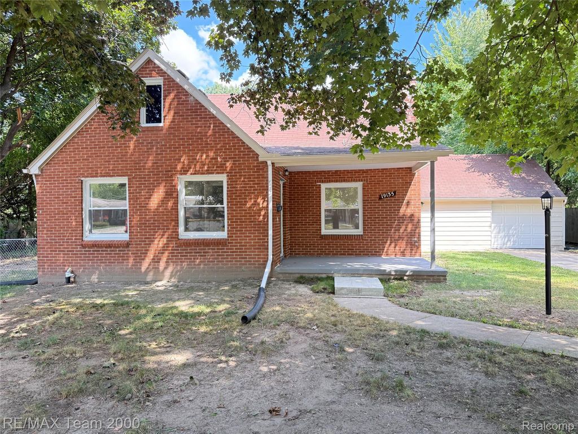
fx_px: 401
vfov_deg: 56.8
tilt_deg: -0.2
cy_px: 217
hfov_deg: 71.6
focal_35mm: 24
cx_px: 289
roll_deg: +0.3
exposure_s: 1/240
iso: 160
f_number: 1.78
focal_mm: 6.76
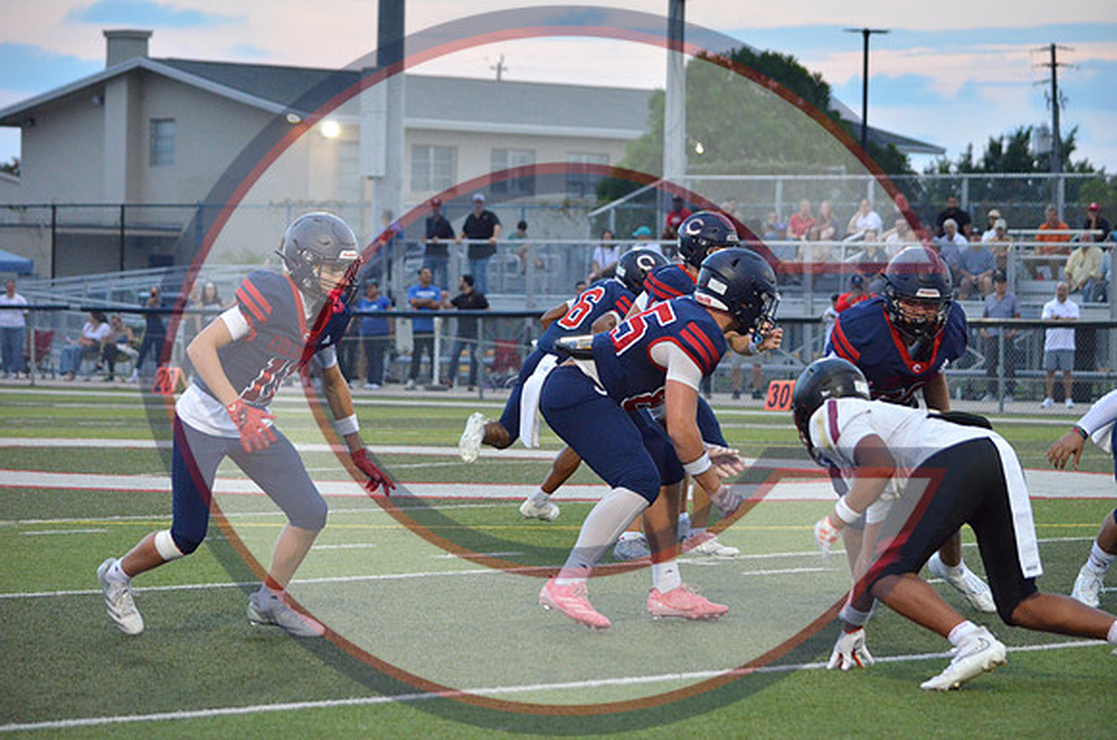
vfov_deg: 7.9
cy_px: 370
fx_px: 5387
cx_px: 558
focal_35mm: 174
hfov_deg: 11.8
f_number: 4.8
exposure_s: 1/500
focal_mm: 116
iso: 2500
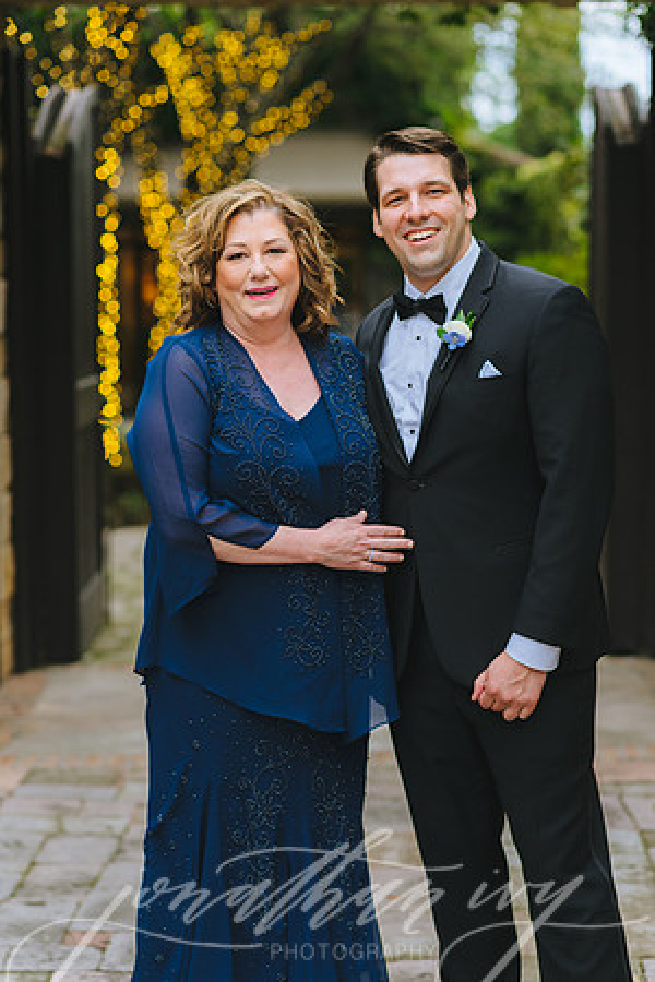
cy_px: 491
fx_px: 2320
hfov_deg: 16.1
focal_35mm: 85
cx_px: 328
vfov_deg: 23.9
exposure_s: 1/800
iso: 400
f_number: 2.8
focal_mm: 85
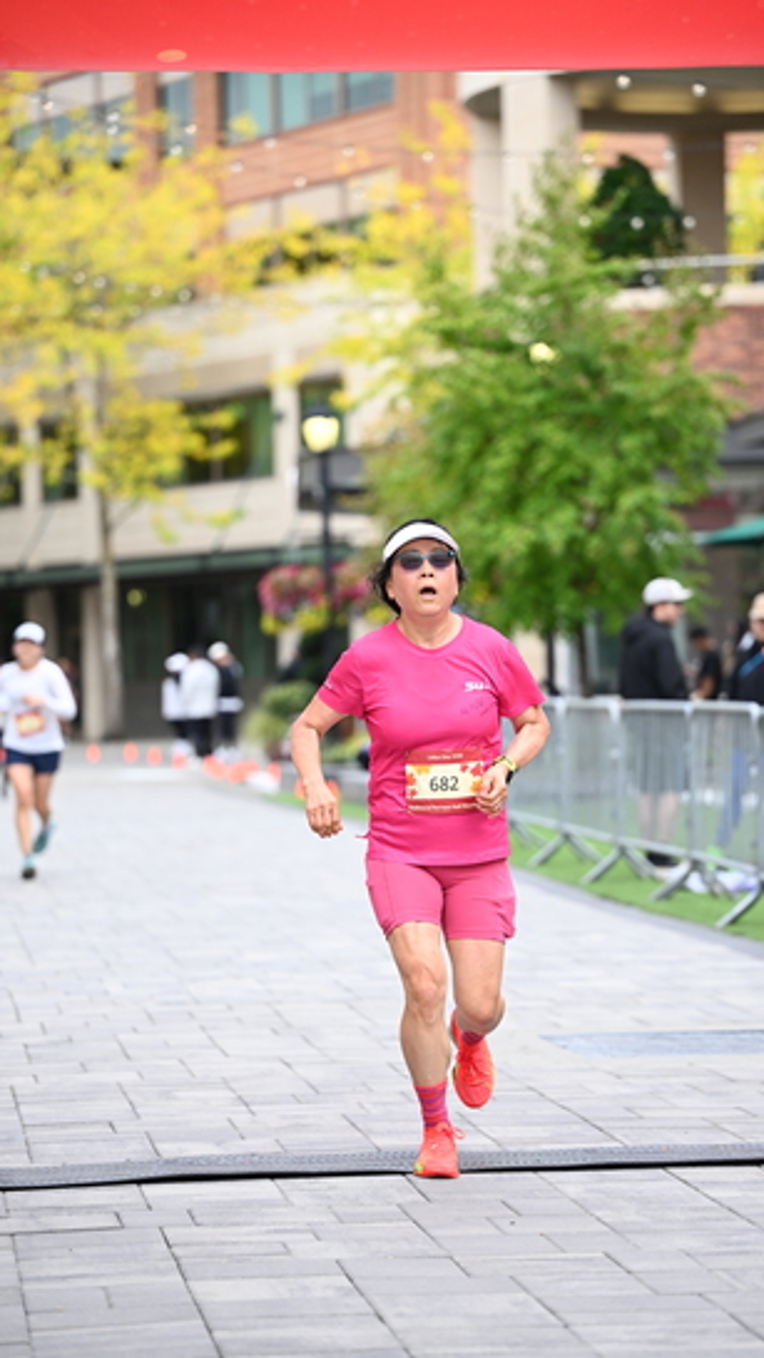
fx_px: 4179
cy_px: 677
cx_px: 452
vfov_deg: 18.5
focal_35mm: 116
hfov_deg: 10.4
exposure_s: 1/1600
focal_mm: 110
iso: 640
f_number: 2.8
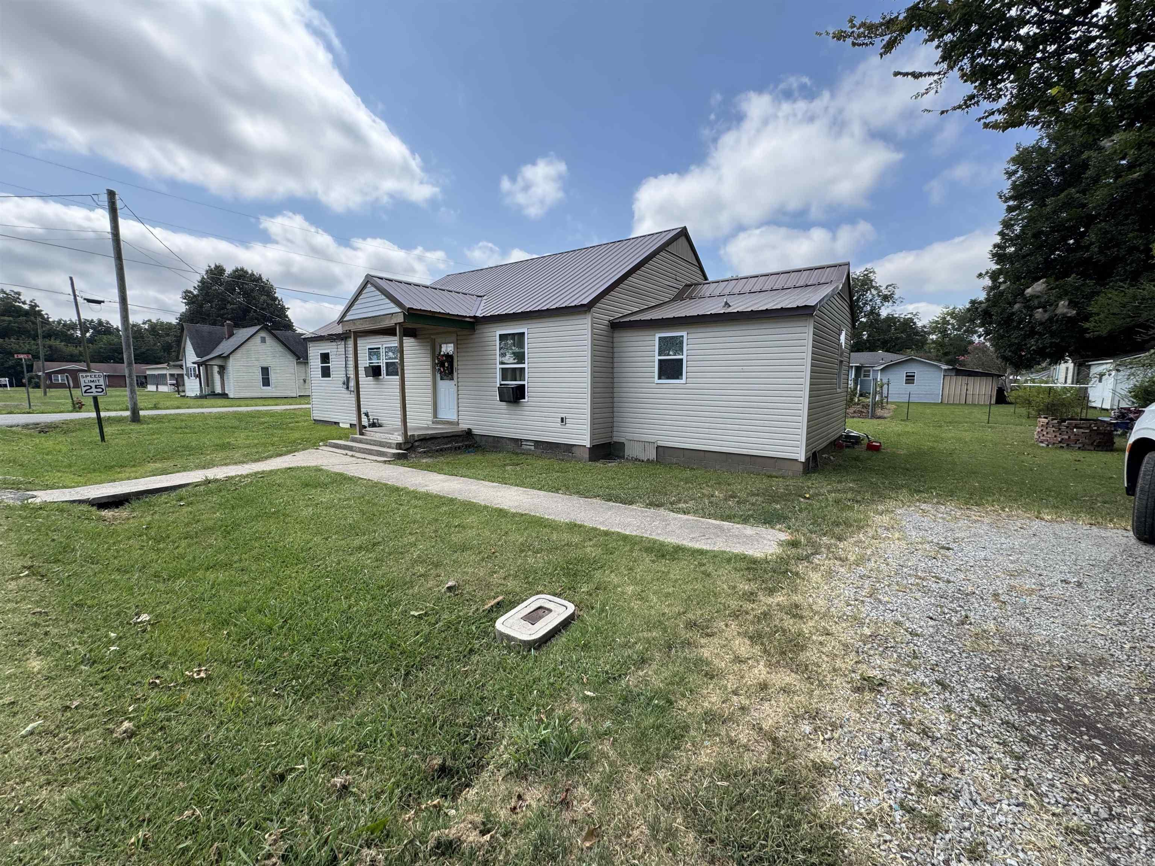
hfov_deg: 102.1
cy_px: 433
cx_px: 578
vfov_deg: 85.7
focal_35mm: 14
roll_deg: -0.4
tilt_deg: -6.4
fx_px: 467
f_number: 2.2
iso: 50
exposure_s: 1/879
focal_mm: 2.22
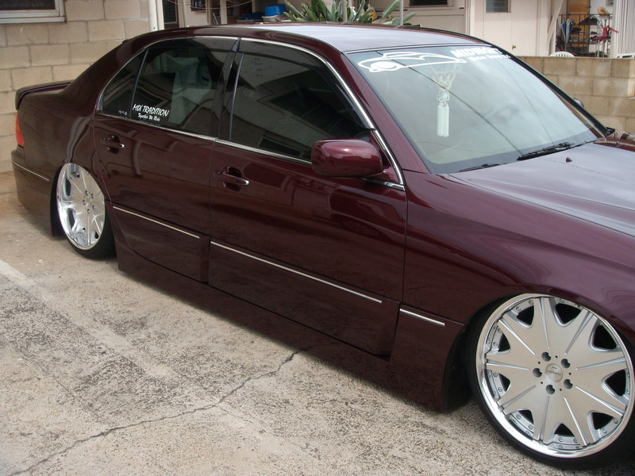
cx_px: 318
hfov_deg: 49.0
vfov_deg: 37.7
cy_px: 238
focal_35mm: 38
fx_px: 697
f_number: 5.7
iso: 64
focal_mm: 6.4
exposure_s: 1/125
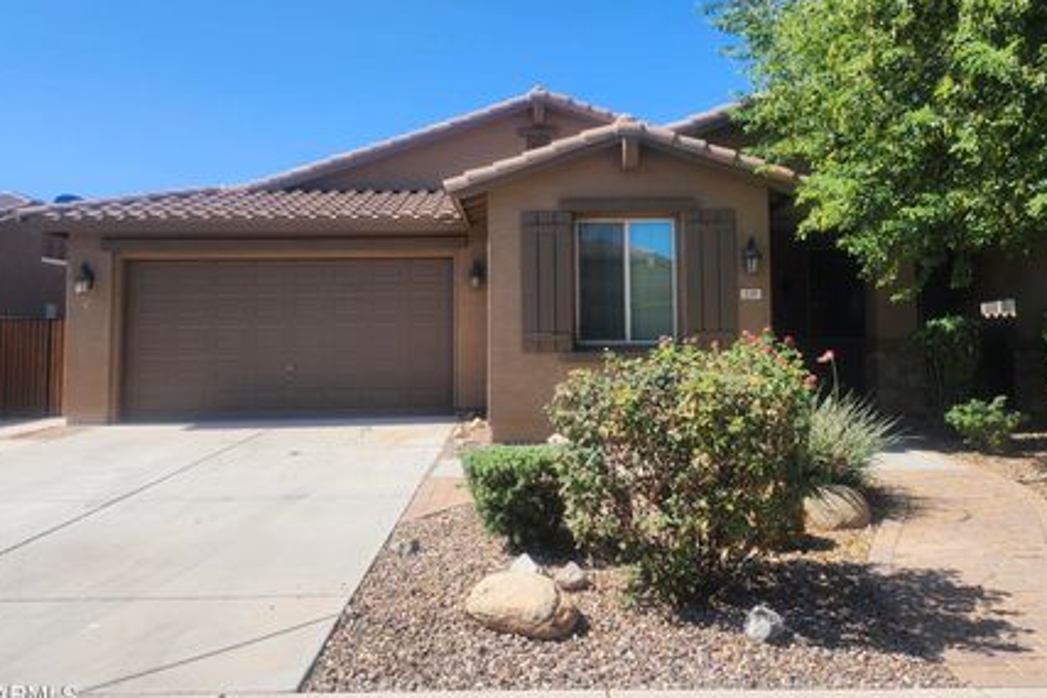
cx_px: 537
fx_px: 815
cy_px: 278
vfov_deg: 46.2
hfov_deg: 65.4
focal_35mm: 28
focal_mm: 5.54
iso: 25
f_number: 1.8
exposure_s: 1/1250
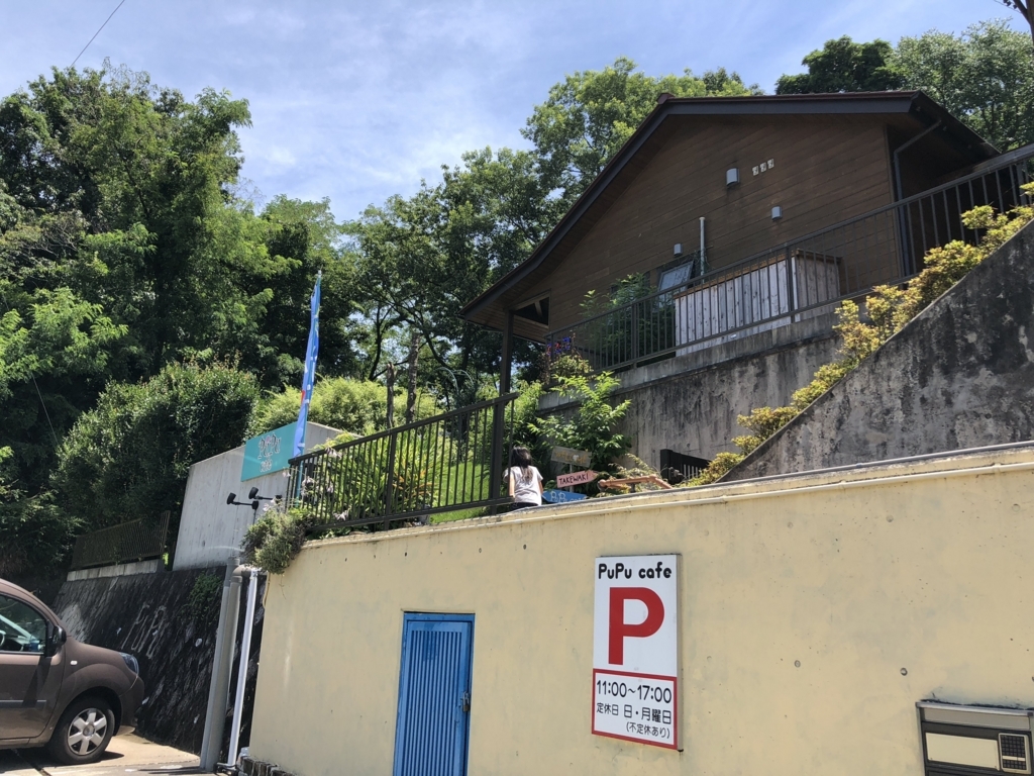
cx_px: 517
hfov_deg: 63.4
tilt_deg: +15.8
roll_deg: -2.6
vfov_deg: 49.7
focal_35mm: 28
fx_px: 836
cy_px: 388
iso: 20
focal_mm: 3.99
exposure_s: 1/960
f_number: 1.8
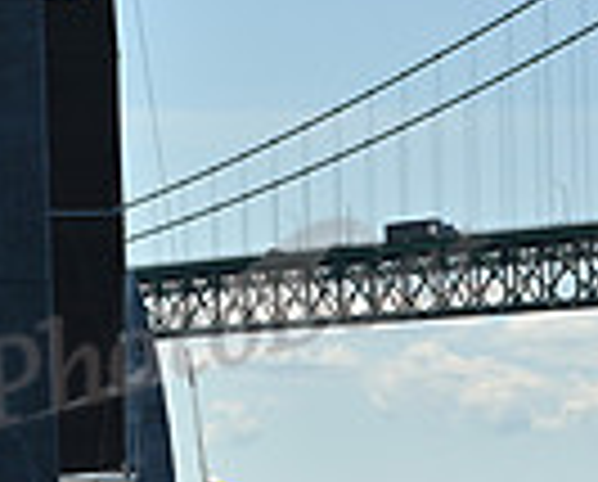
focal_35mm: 286
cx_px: -252
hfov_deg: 6.7
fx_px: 5073
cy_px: 142
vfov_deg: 5.4
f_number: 10
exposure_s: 1/1000
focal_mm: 70
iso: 320
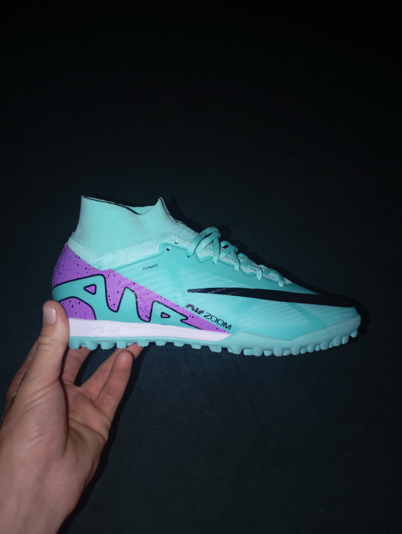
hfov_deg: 49.9
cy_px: 267
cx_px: 201
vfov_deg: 63.4
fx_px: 432
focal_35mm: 28
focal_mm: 4.27
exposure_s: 1/16.7
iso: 187
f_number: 1.8
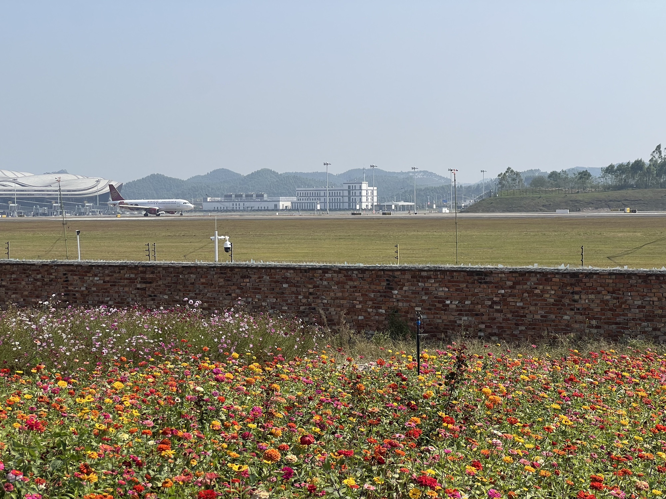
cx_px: 333
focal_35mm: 77
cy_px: 250
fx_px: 1481
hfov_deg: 25.3
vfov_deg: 19.1
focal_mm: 9
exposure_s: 1/1119
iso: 32
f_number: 2.8
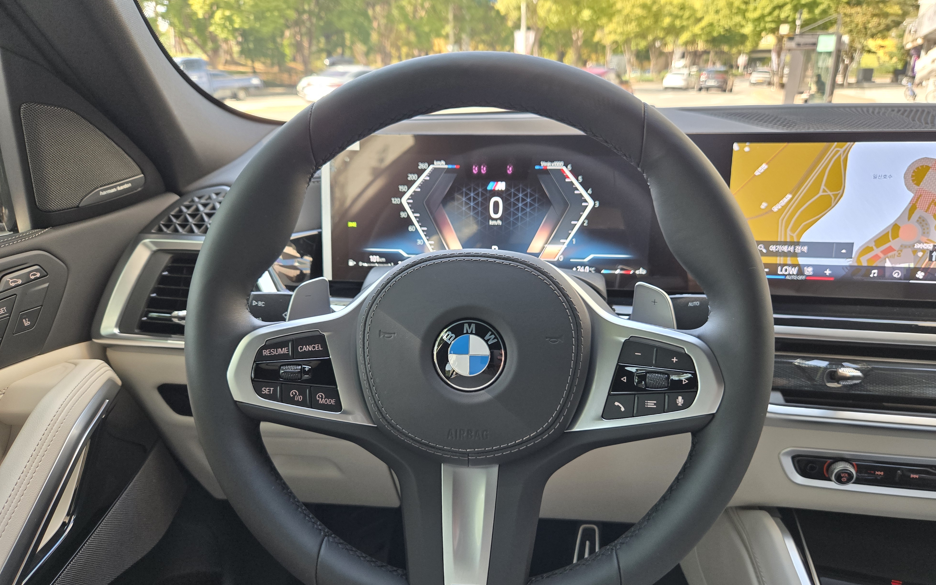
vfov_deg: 48.9
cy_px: 358
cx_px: 479
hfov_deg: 72.5
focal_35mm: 25
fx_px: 638
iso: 160
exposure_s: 1/70
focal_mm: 5.4
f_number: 1.8
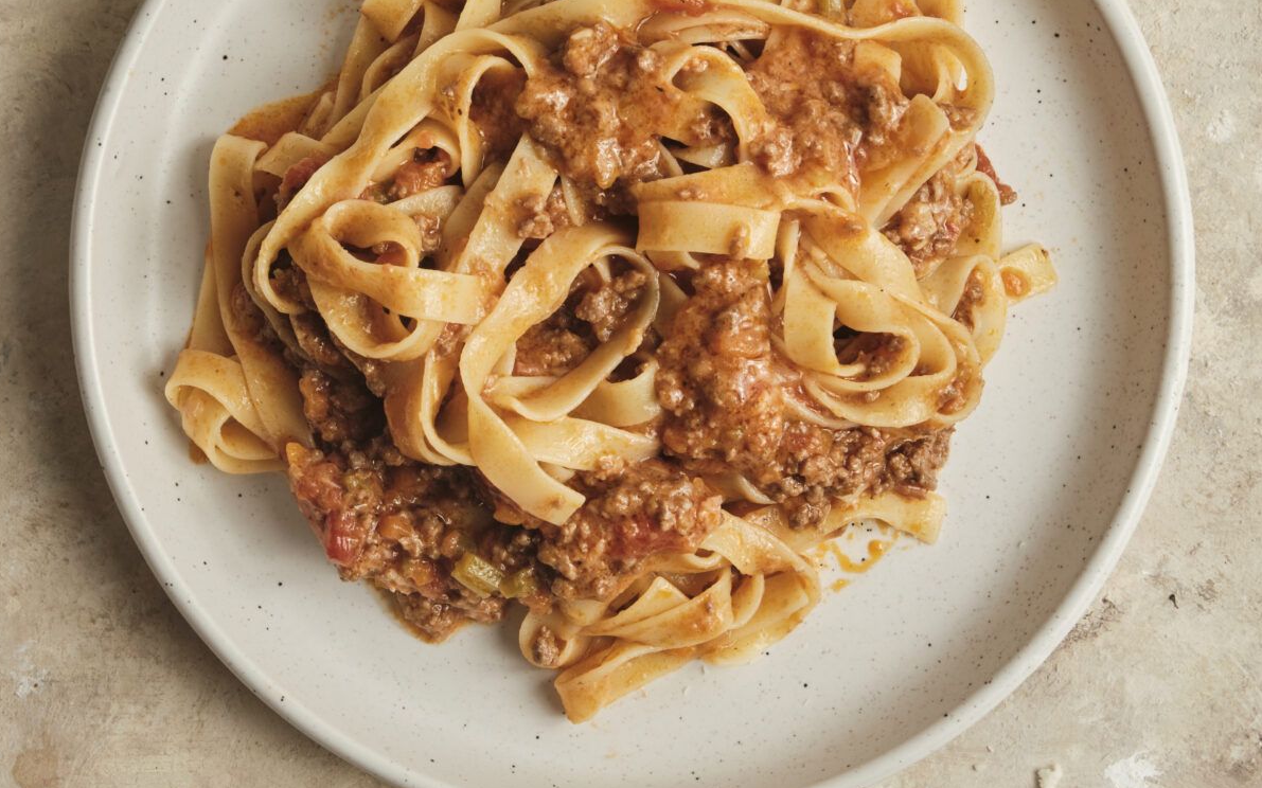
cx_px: 628
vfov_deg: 11.5
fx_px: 3920
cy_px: 254
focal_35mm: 114
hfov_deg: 18.3
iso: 200
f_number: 9
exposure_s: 1/250
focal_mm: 49
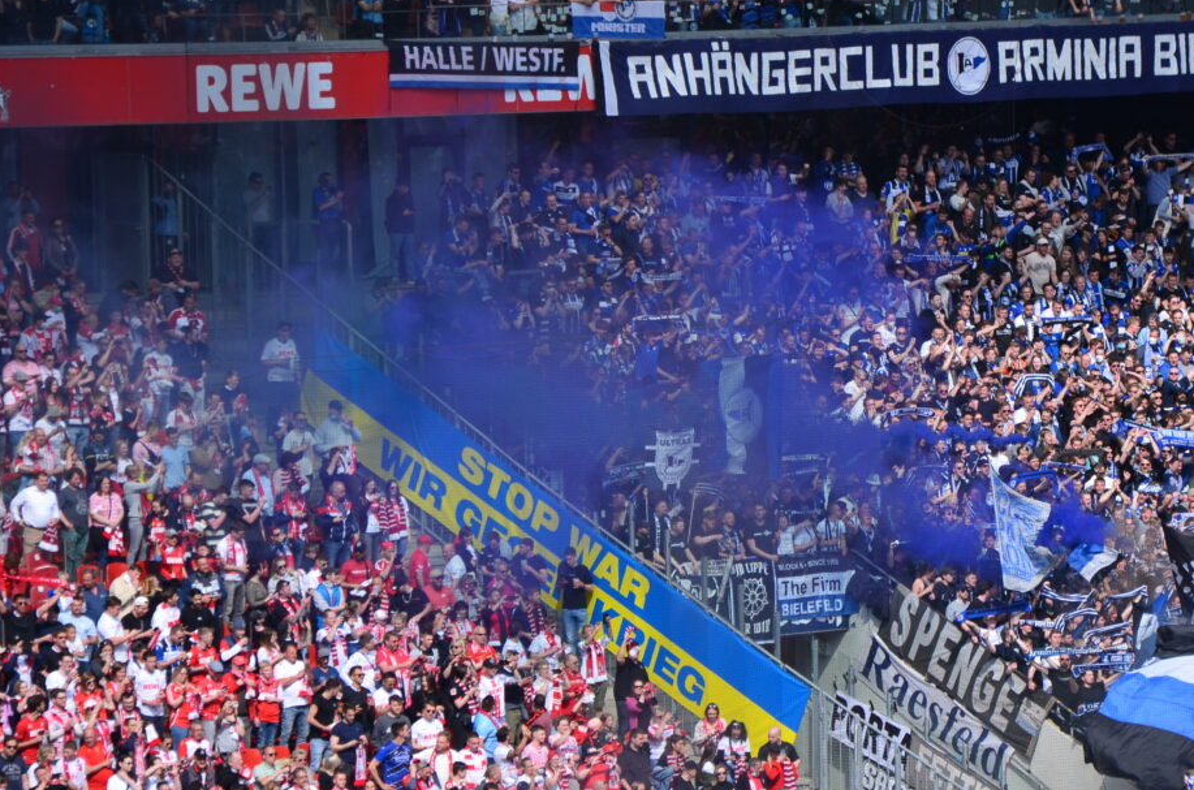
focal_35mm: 275
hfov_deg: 7.5
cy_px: 510
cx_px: 995
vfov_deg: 5.0
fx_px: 9096
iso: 200
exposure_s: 1/640
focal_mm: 105
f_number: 6.3
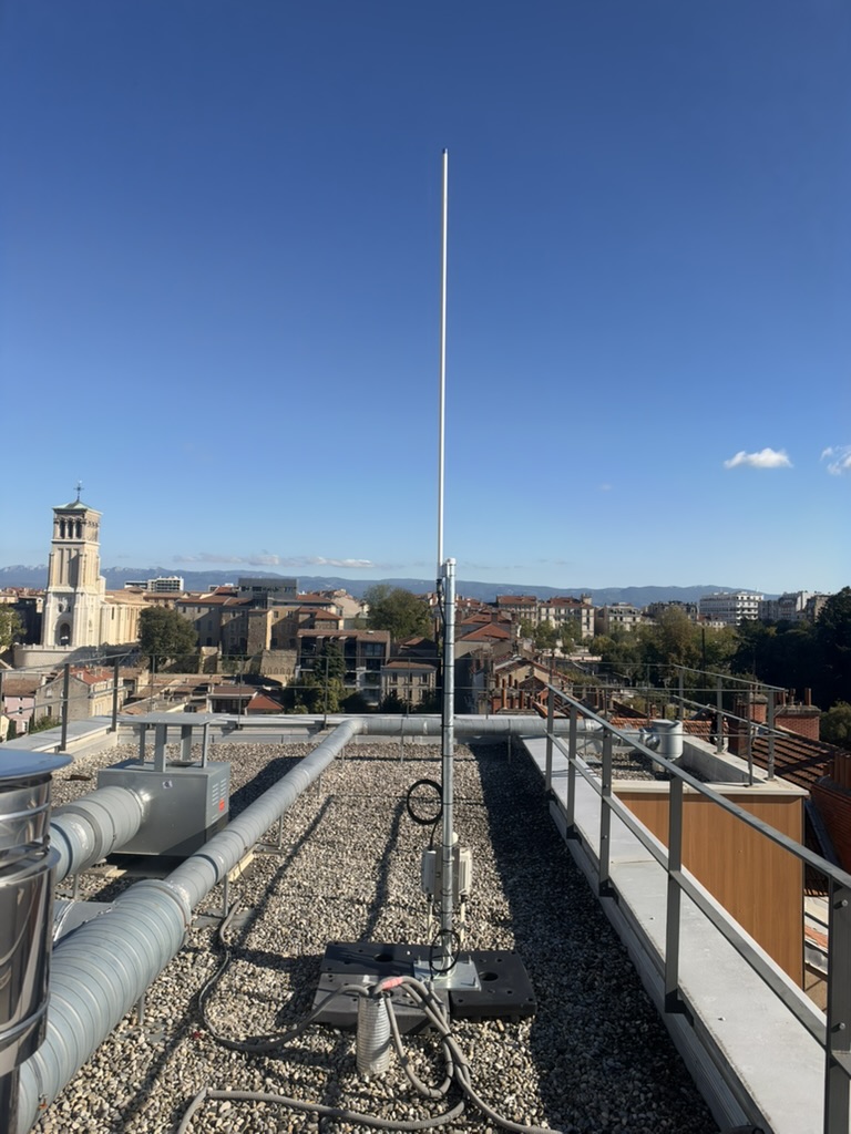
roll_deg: -4.2
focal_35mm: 24
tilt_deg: +4.4
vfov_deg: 71.6
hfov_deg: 56.8
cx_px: 426
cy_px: 567
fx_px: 787
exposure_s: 1/4098
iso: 64
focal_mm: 6.93
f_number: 1.8
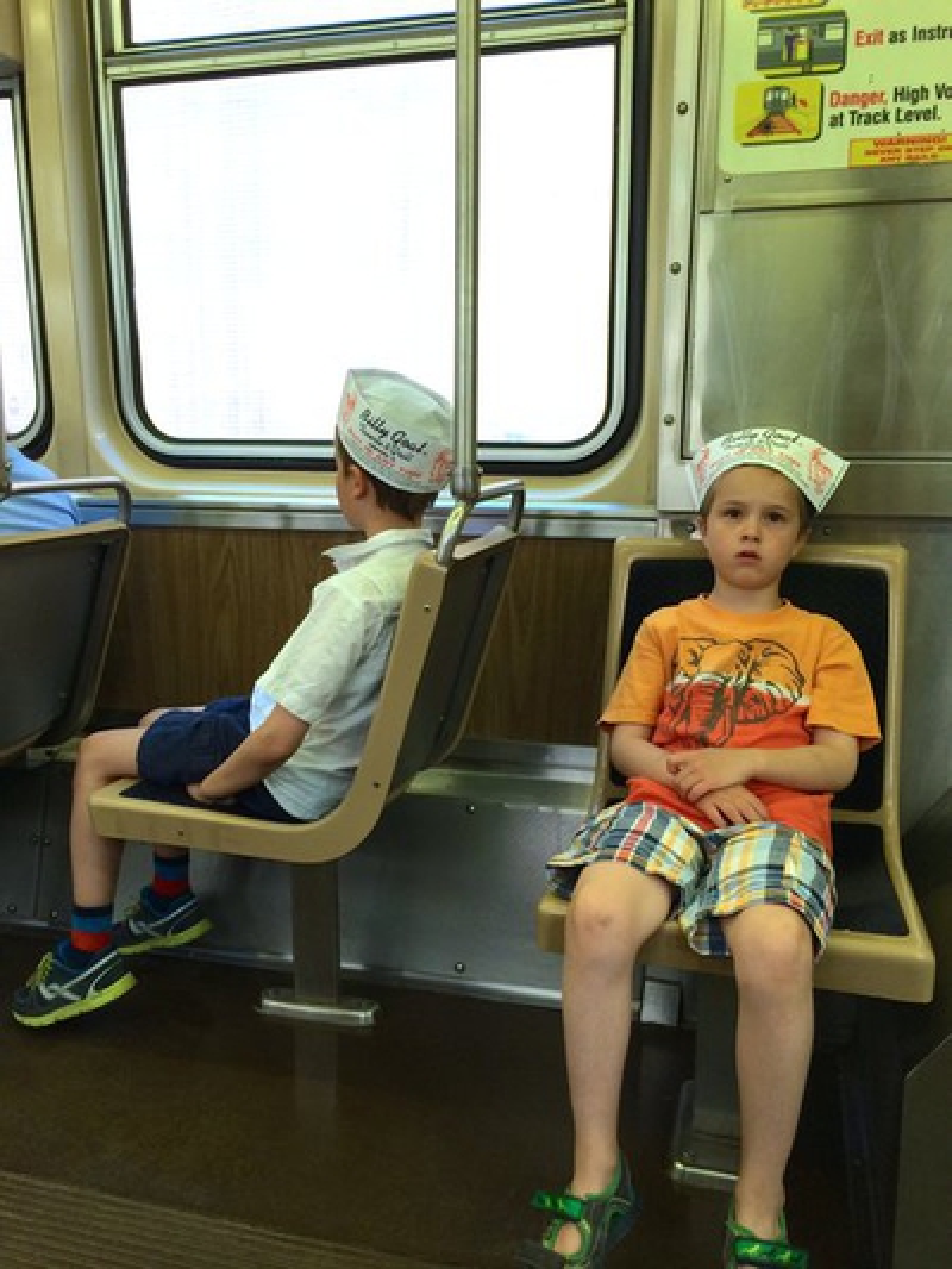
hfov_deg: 46.8
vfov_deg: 60.0
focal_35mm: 30
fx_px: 1100
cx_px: 476
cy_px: 634
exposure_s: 1/30
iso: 50
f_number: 2.2
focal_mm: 4.12
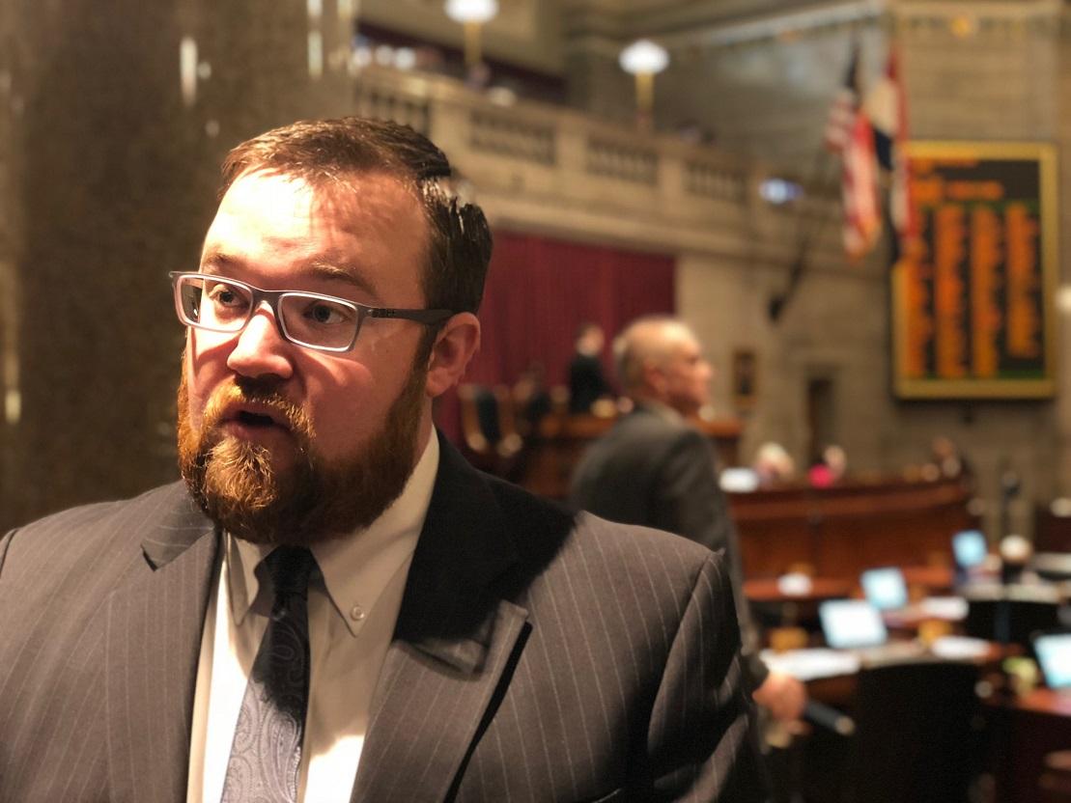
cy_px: 402
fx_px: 1609
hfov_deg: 36.8
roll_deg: +0.8
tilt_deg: +1.5
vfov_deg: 28.0
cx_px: 536
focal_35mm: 52
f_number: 2.4
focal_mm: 6
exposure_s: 1/15
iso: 160
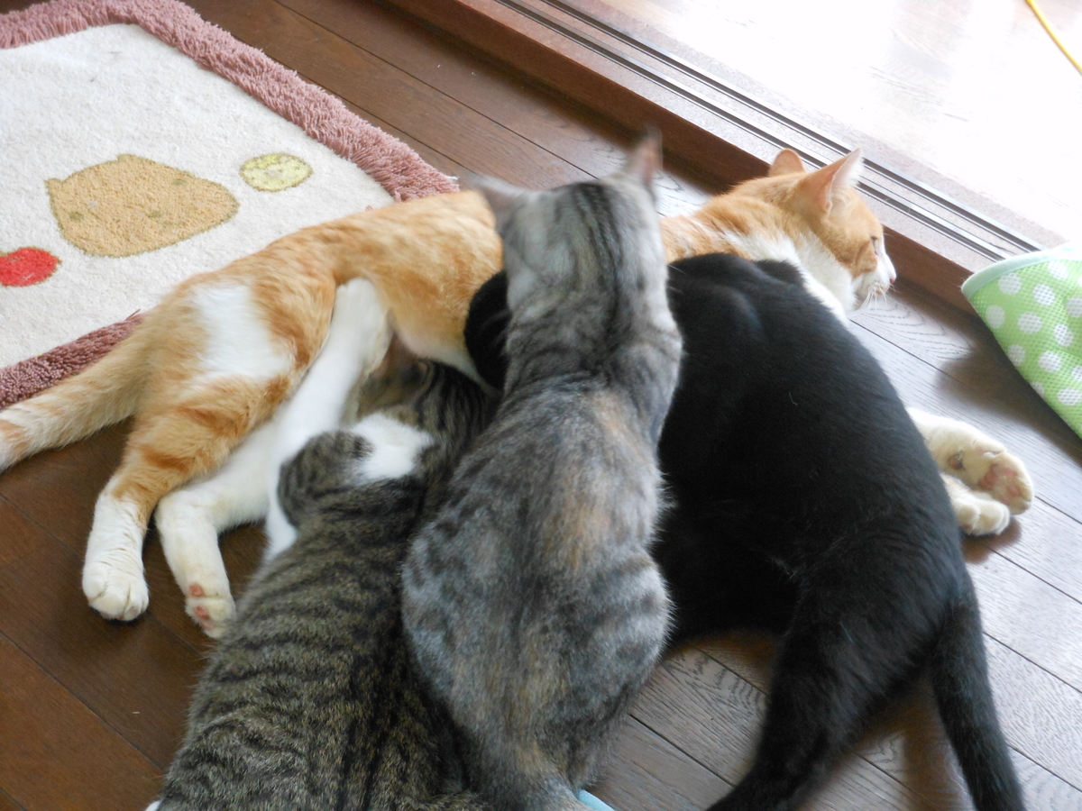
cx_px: 541
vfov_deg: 23.3
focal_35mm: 63
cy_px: 406
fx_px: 1969
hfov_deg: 30.7
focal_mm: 11.2
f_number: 5
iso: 400
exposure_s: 1/20
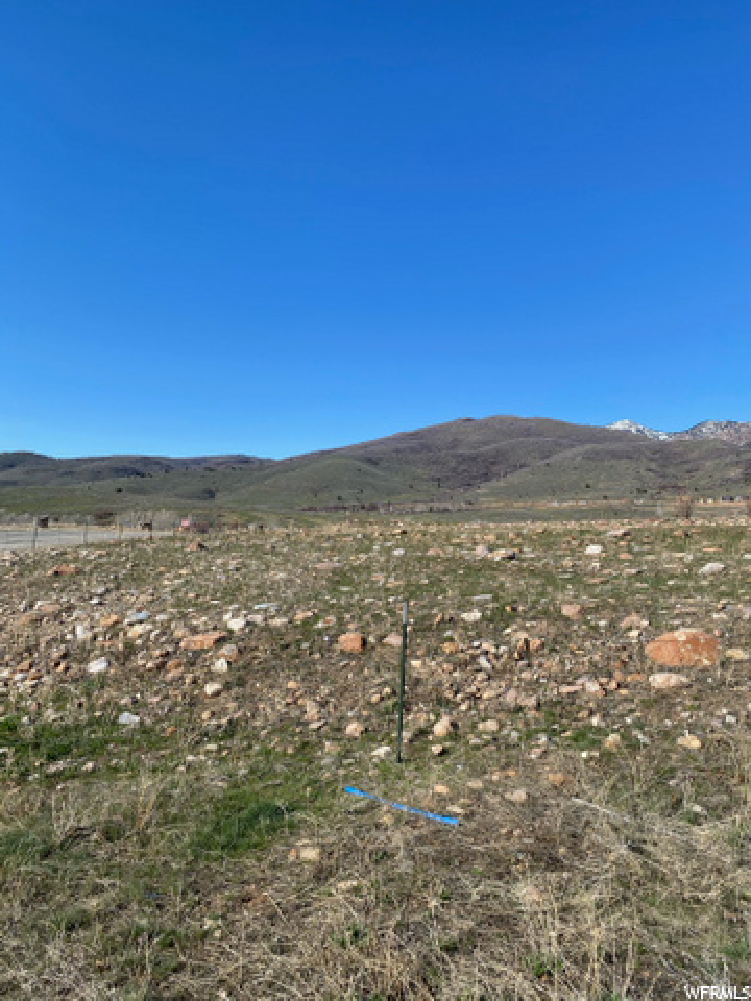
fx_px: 752
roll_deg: -3.6
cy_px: 500
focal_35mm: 26
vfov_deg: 67.3
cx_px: 376
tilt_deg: +5.9
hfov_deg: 53.1
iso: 32
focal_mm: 4.25
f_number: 1.8
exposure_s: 1/2625
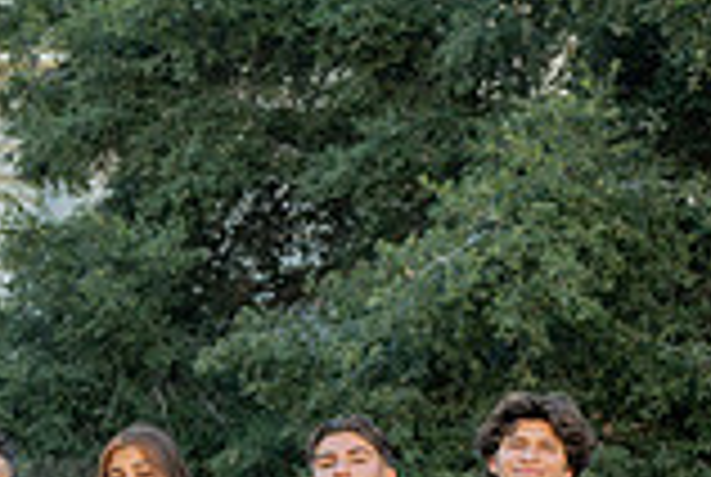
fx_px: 1900
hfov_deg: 18.4
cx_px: -408
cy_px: 485
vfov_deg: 14.1
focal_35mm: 96
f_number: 5
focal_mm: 24
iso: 200
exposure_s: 1/200
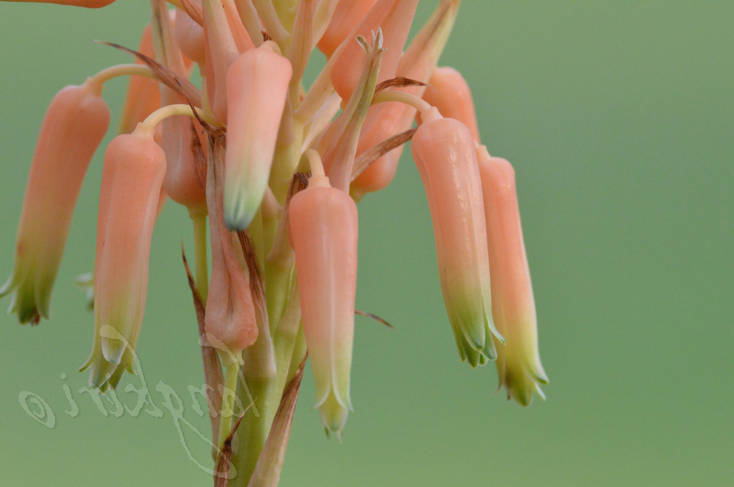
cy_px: 244
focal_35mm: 900
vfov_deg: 1.5
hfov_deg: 2.3
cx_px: 367
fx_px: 18327
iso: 3200
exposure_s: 1/400
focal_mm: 600
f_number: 9
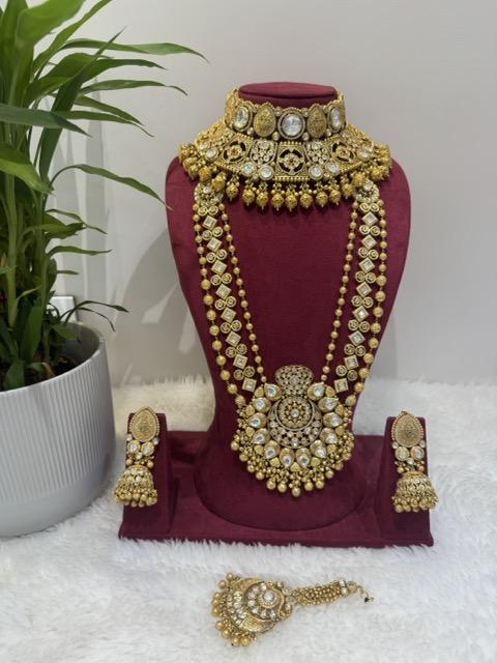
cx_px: 248
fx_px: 459
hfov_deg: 56.8
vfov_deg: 71.6
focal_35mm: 24
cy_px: 332
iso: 64
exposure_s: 1/121
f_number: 1.78
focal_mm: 6.76
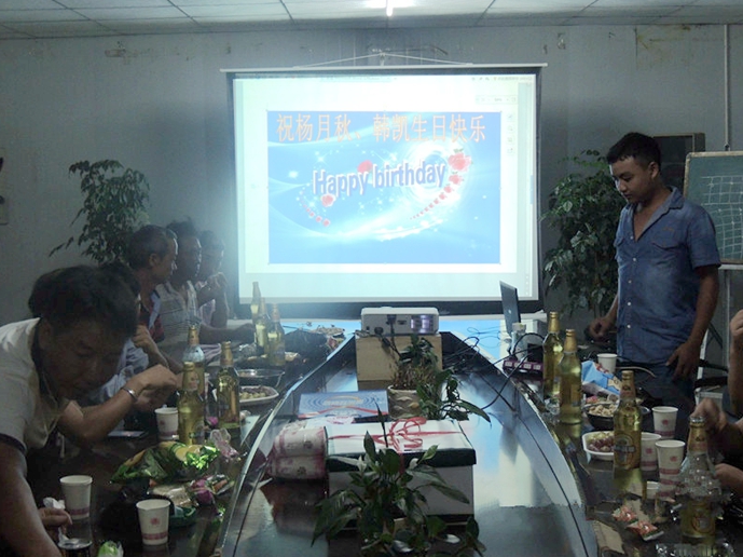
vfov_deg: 24.0
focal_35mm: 61
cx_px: 368
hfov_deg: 31.7
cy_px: 279
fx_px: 1309
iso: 400
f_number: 3.7
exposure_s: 1/25
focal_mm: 10.7
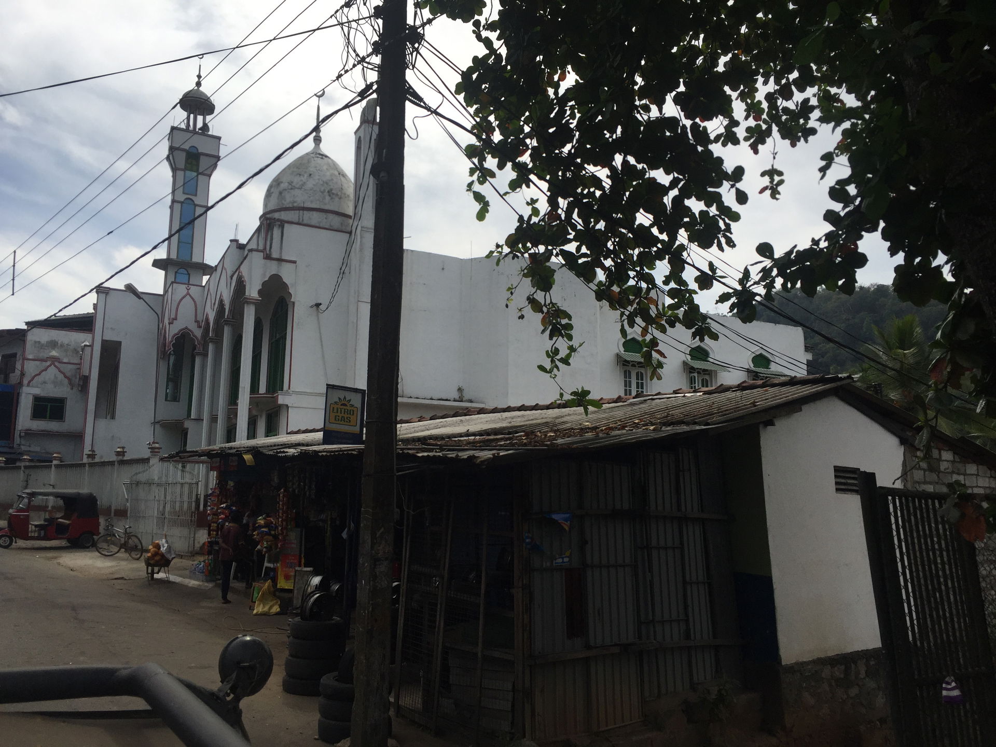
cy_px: 374
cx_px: 498
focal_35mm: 29
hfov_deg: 61.7
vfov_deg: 48.2
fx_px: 834
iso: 32
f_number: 2.2
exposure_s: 1/3300
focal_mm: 4.15
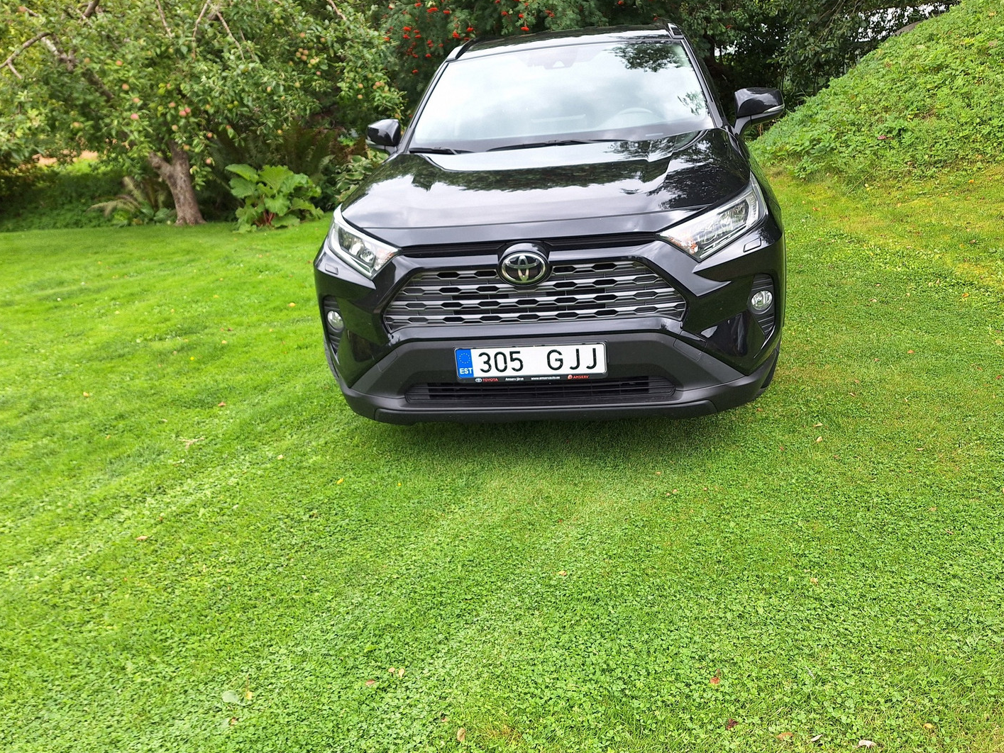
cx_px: 519
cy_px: 381
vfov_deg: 53.1
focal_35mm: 26
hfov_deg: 67.3
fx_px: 754
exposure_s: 1/224
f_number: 1.8
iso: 40
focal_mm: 5.54
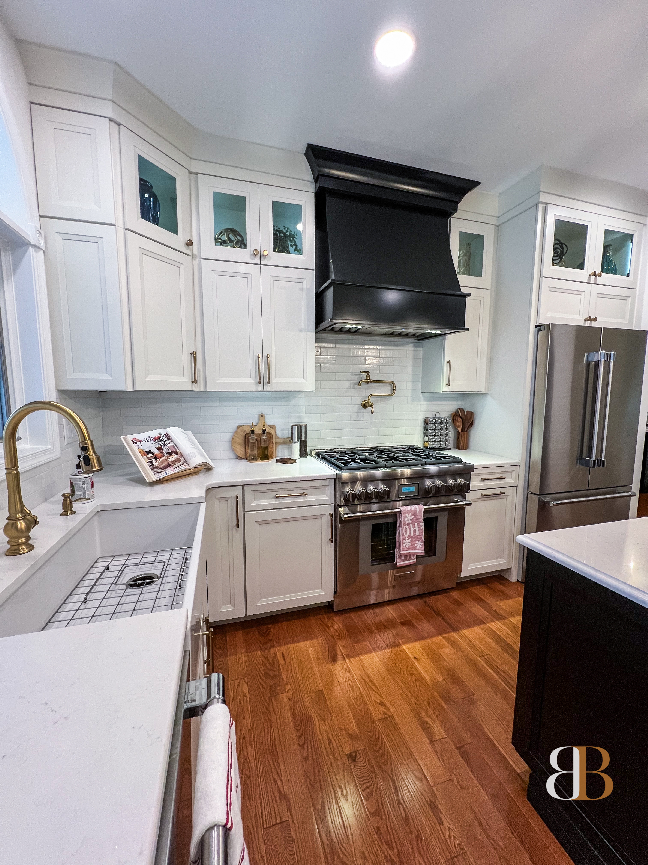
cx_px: 324
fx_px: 324
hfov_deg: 89.9
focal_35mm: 13
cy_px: 432
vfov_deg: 106.2
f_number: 1.8
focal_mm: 1.57
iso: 250
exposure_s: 1/60
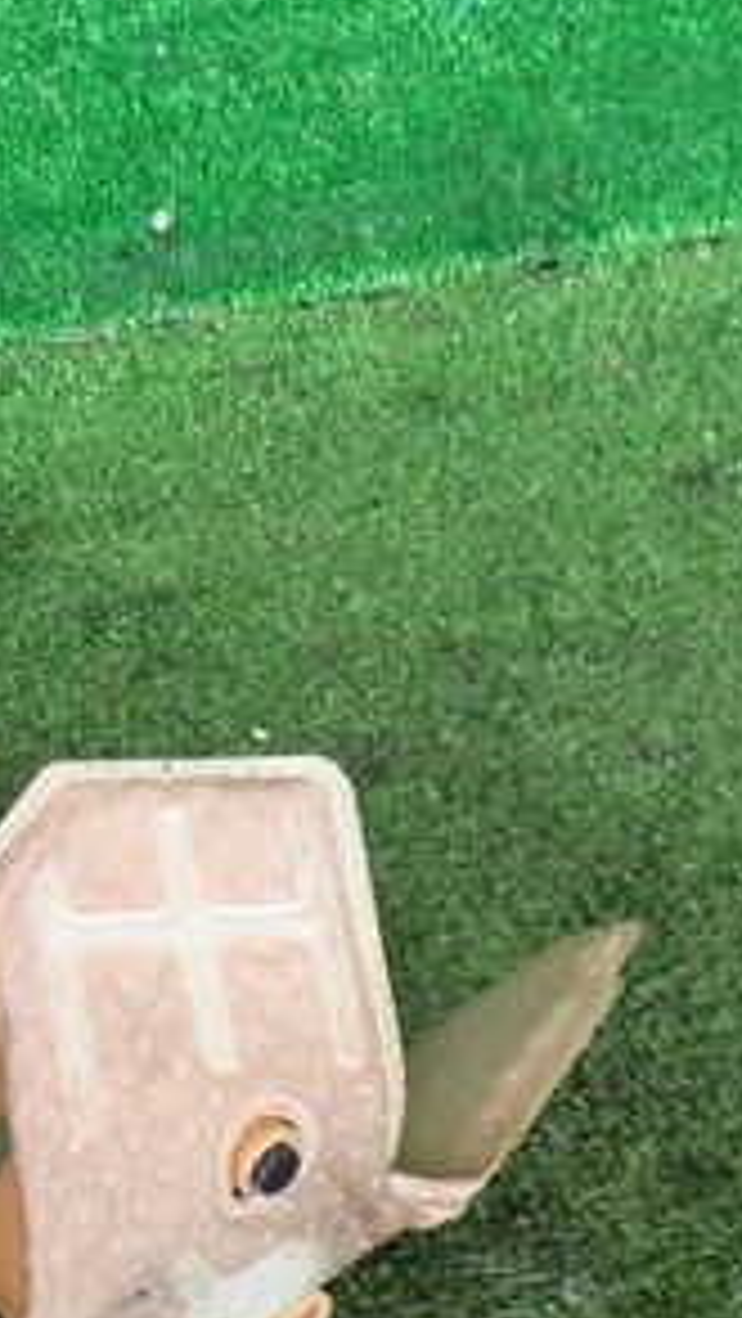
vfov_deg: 31.3
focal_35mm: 67
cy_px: 796
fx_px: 2341
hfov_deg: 16.8
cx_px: -256
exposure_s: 1/100
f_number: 2.3
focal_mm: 5.4
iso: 200
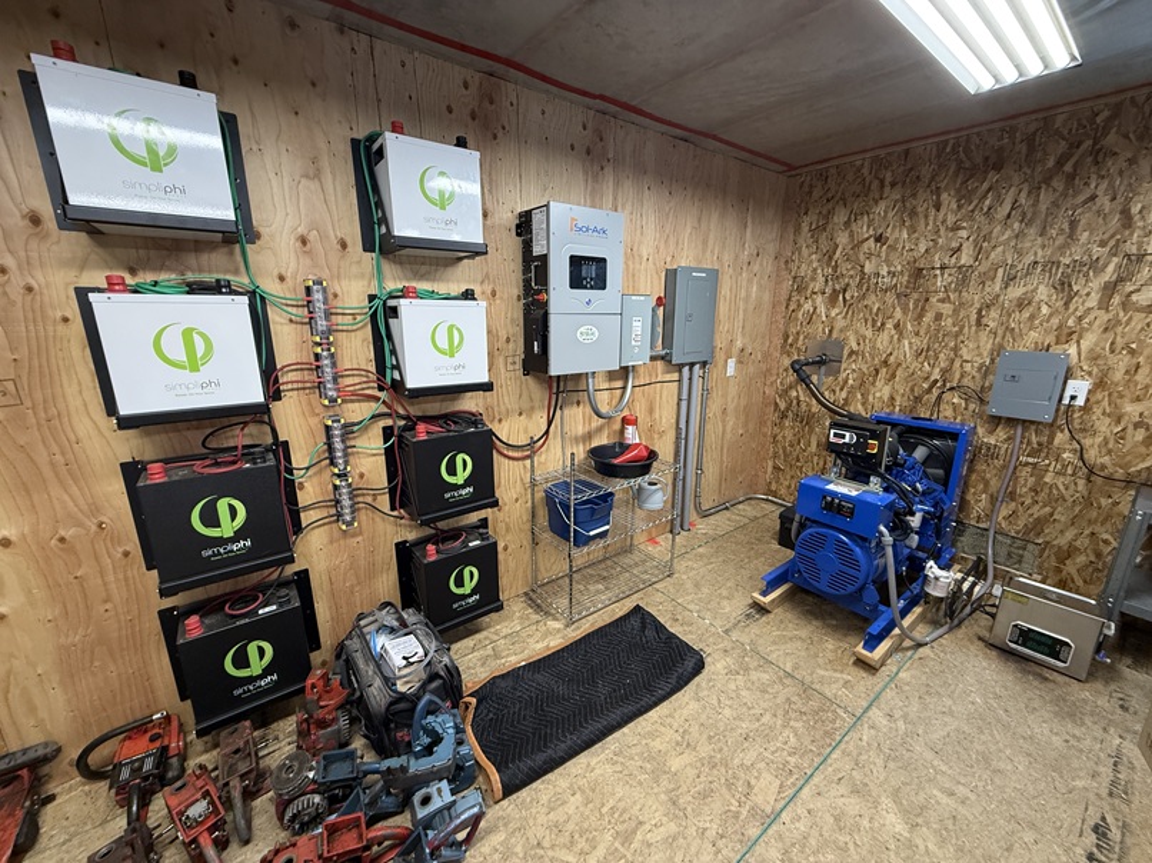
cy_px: 432
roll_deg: +0.6
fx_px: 466
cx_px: 576
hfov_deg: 102.1
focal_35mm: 14
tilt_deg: -14.6
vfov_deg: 85.6
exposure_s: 1/120
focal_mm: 2.22
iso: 250
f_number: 2.2
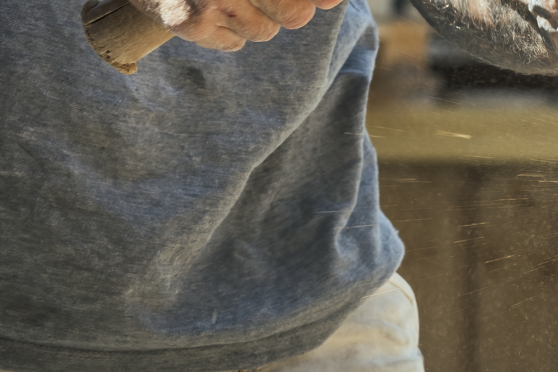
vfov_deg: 5.1
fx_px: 4201
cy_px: 34
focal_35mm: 271
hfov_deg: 7.6
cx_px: 496
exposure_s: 1/400
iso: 400
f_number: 8
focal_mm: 90
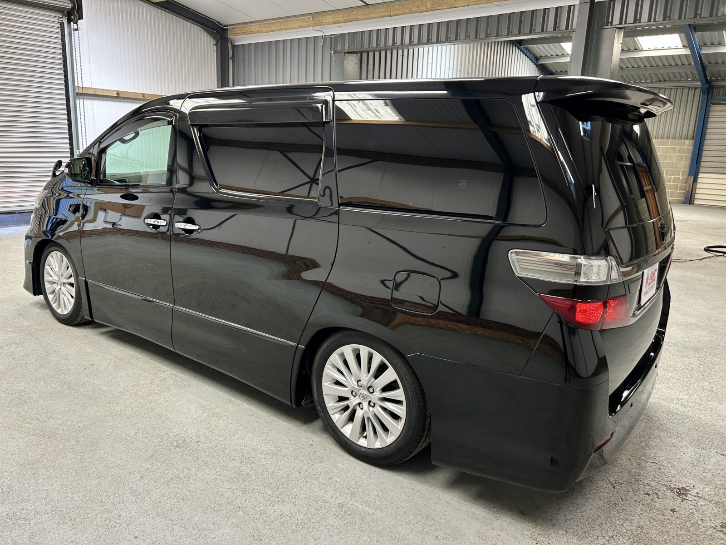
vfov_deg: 53.1
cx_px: 363
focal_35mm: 26
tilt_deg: -12.8
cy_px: 272
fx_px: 545
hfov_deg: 67.3
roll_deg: -2.4
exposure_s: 1/100
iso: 80
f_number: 1.5
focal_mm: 5.7
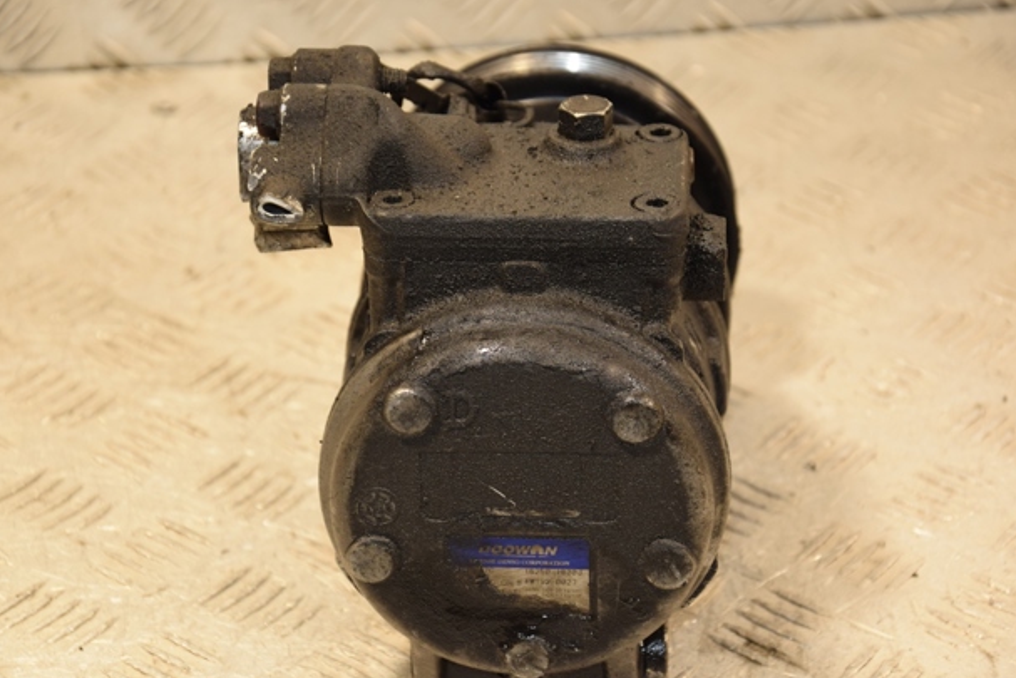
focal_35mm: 119
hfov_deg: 17.3
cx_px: 495
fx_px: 3346
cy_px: 347
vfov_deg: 11.6
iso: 800
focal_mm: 75
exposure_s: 1/125
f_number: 5.3
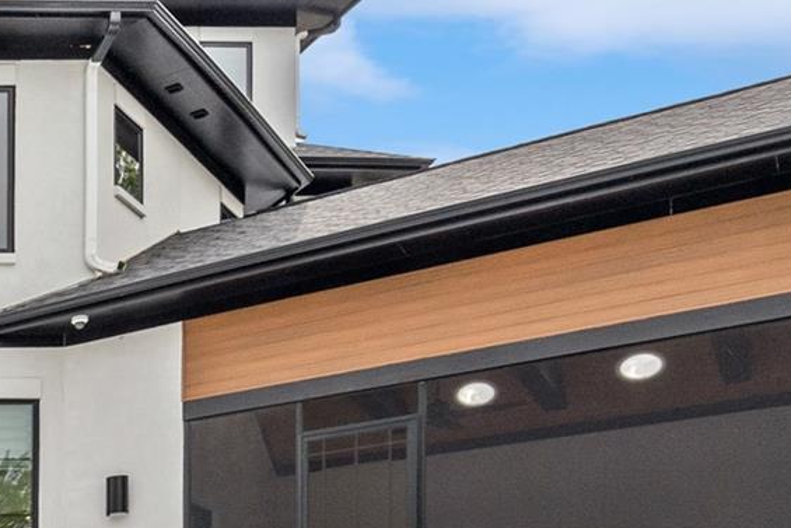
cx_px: -447
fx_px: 1275
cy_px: 688
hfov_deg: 24.8
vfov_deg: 21.2
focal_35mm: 58
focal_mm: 16
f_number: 11
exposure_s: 1/500
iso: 250
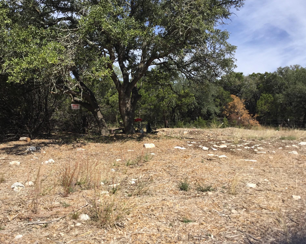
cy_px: 119
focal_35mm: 33
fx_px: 299
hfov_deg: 54.2
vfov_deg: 44.5
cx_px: 146
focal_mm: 3.3
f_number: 2.4
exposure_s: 1/1235
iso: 25
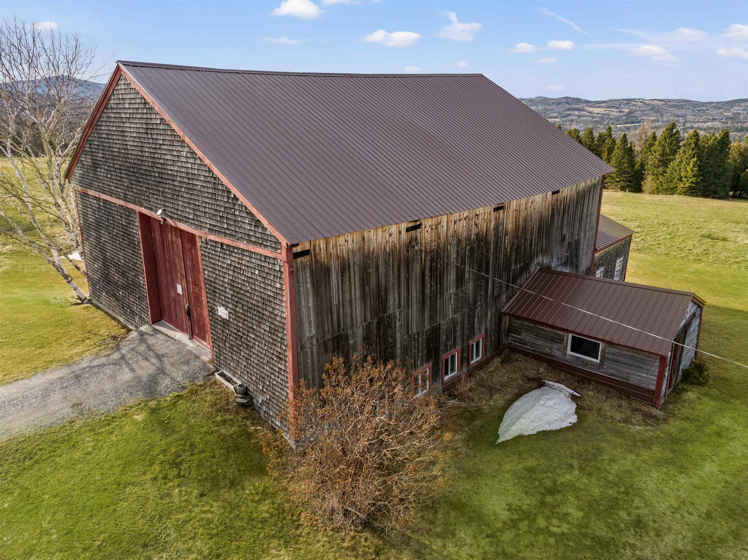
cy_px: 280
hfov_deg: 71.6
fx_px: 518
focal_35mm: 24
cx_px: 374
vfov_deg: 56.8
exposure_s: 1/2000
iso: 390
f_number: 2.8
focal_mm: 12.29
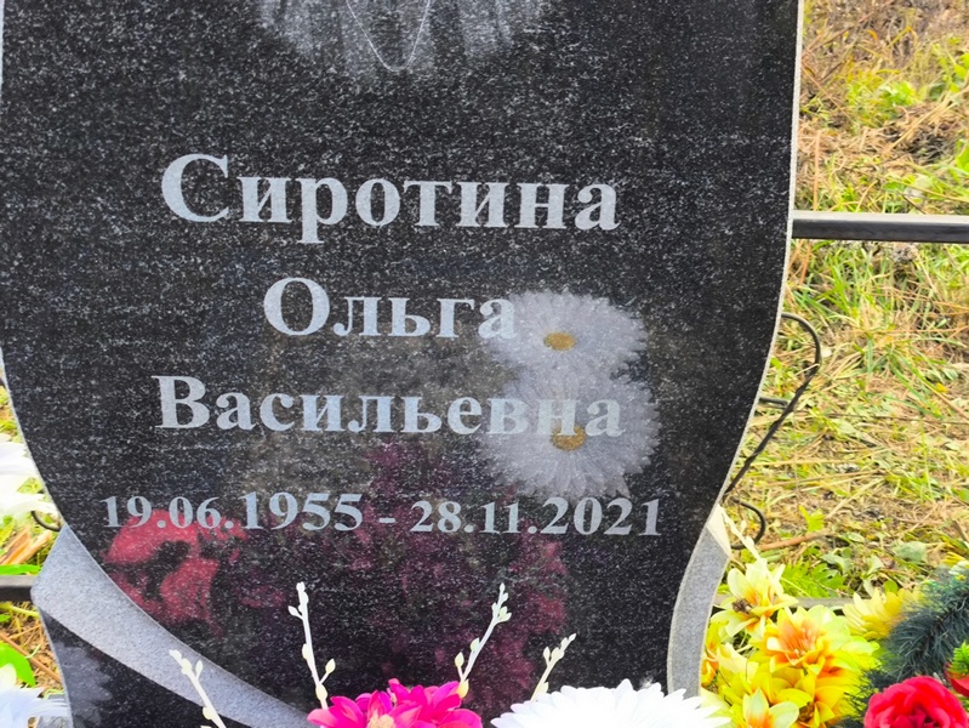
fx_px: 1400
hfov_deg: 38.2
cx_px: 484
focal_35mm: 50
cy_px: 364
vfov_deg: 29.1
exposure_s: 1/120
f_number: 1.7
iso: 50
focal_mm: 4.71
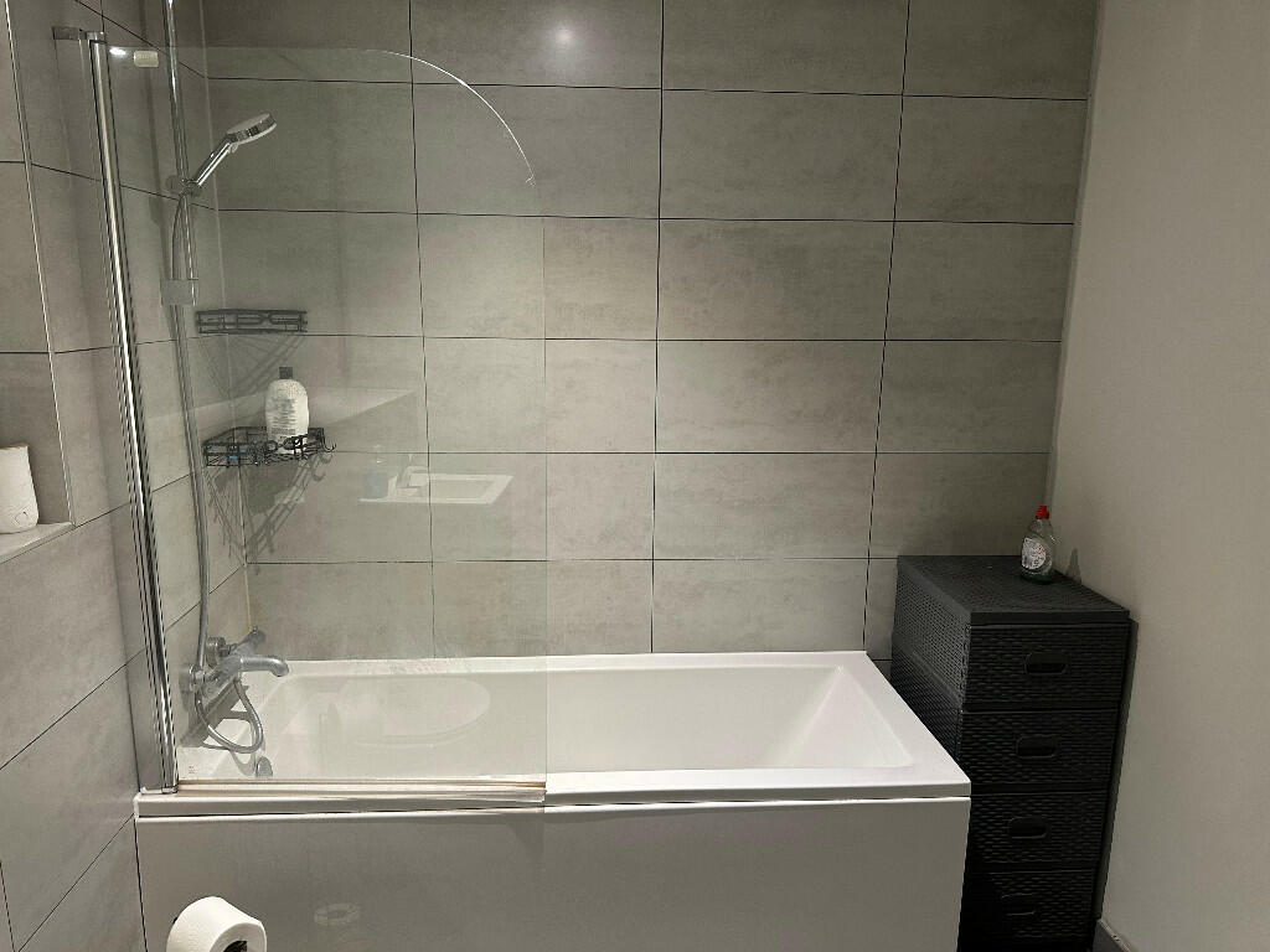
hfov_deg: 71.6
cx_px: 635
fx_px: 881
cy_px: 476
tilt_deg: -11.7
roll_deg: -0.4
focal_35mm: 24
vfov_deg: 56.8
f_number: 1.78
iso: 200
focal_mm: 6.86
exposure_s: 1/50
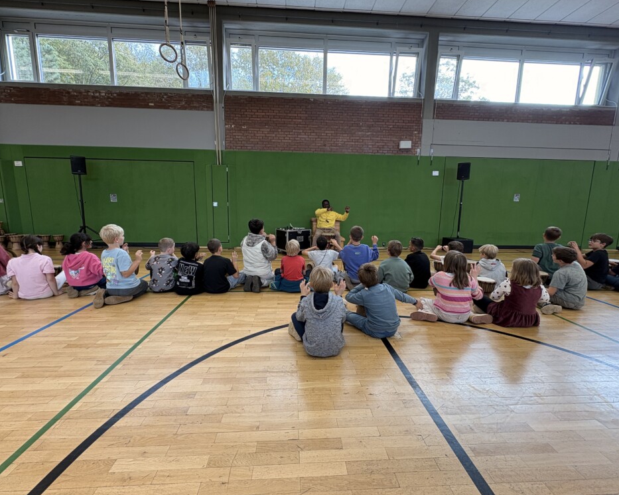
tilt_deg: -8.4
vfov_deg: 84.0
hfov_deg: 96.8
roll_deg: -0.6
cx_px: 308
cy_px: 242
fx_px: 275
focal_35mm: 15
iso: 100
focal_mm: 2.22
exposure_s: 1/99
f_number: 2.2
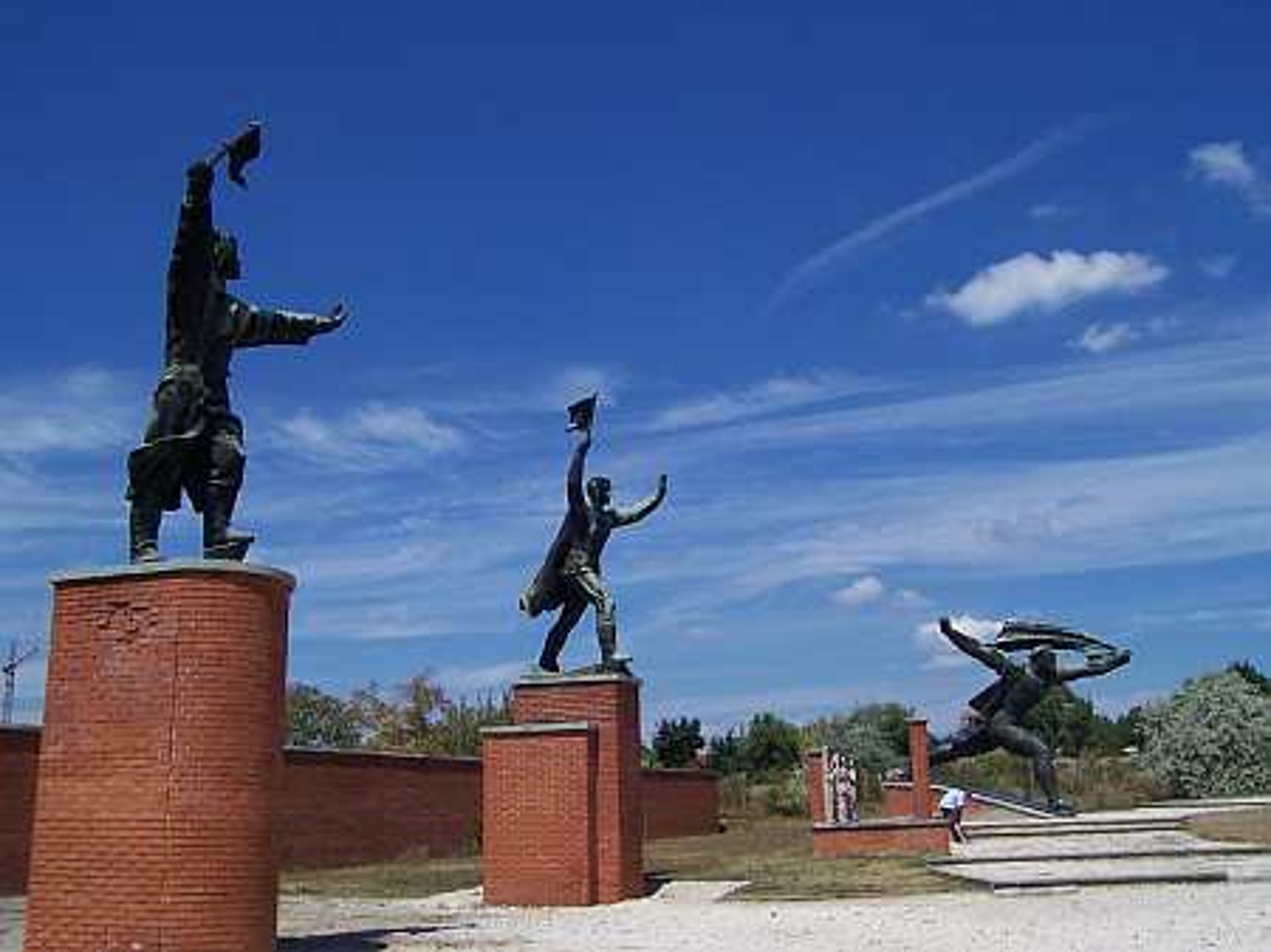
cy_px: 476
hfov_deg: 54.0
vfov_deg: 41.8
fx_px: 1248
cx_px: 636
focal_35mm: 34
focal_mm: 5.6
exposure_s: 1/1000
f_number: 5.6
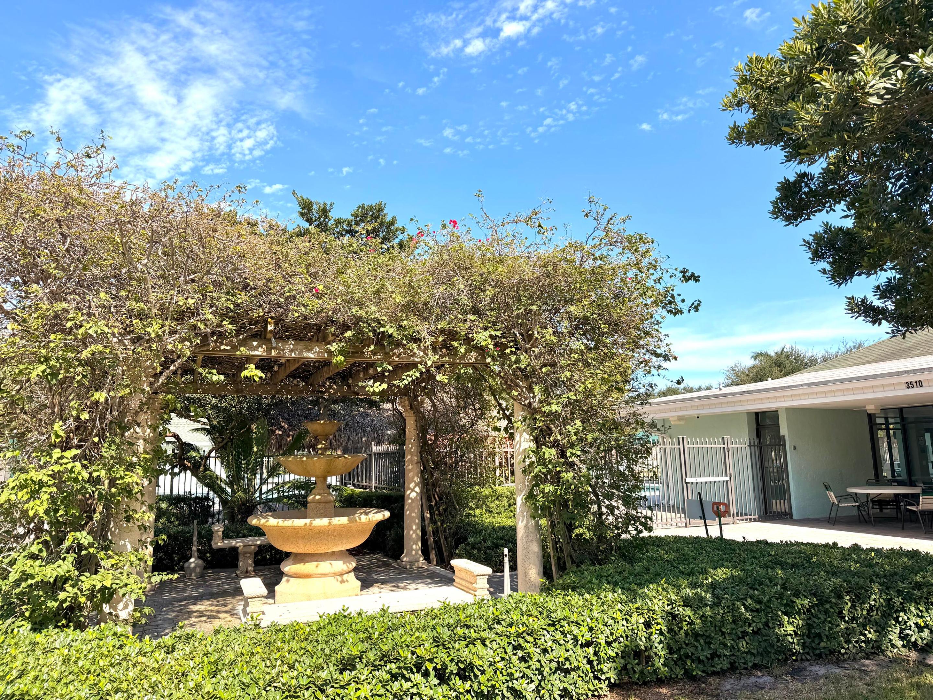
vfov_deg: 56.8
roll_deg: +0.4
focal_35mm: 24
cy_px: 350
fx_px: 647
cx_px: 466
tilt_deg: +10.0
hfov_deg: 71.6
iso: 80
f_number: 1.78
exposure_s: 1/2907
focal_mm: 6.76
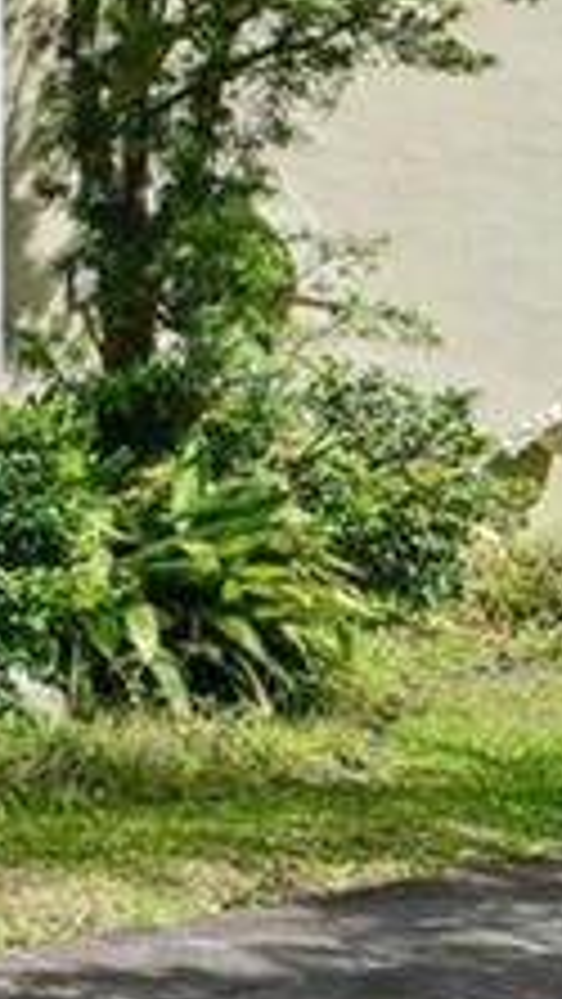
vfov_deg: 18.2
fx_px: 2806
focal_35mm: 106
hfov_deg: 9.5
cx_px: -998
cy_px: -434
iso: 400
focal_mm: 22
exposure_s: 1/320
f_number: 13
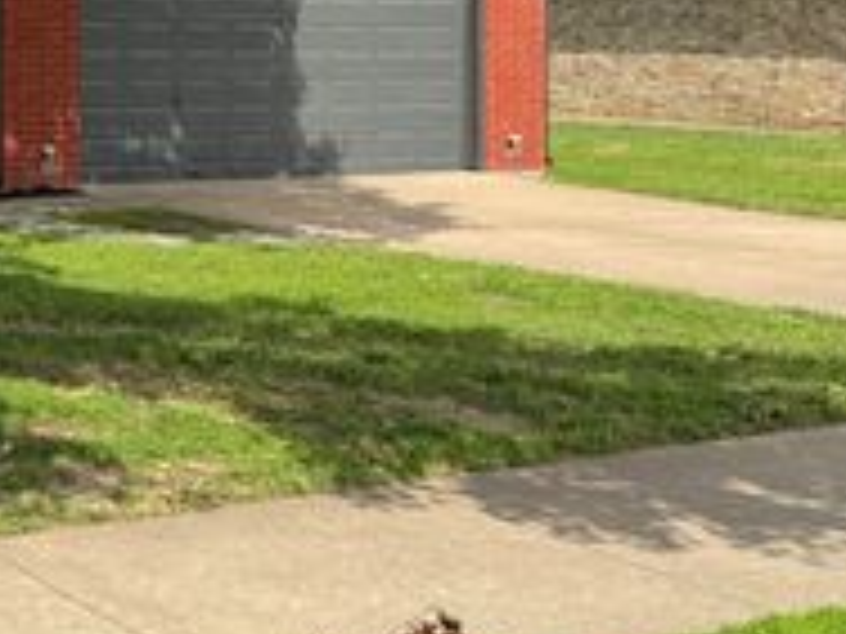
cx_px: -261
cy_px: -47
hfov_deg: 25.8
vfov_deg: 21.8
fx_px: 1564
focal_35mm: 64
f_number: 1.78
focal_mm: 6.76
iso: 80
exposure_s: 1/3247
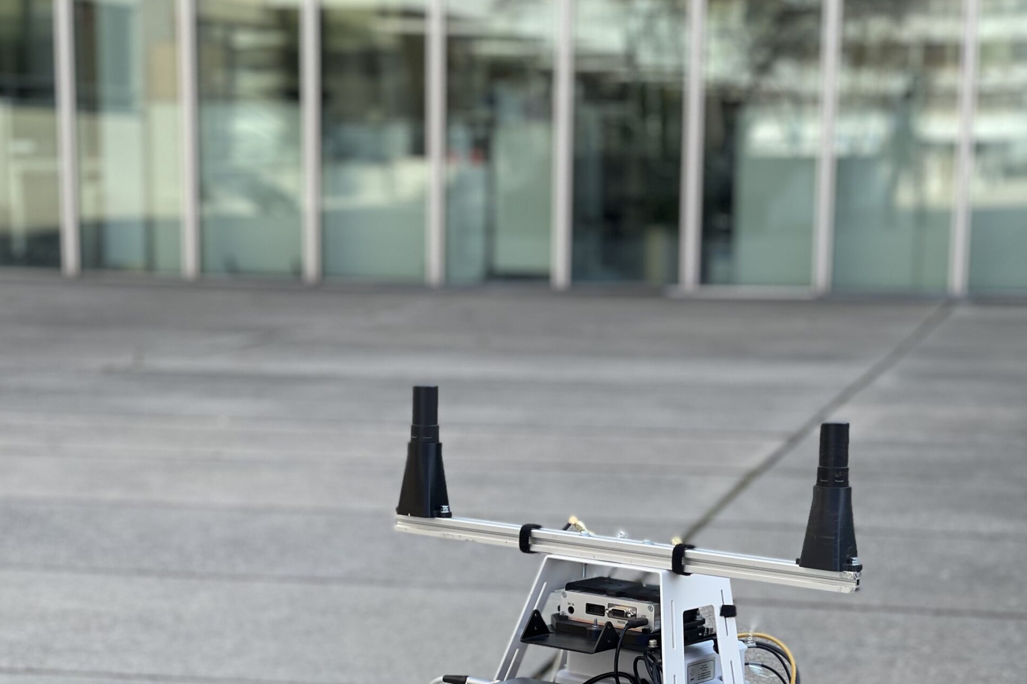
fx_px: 2538
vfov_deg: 15.2
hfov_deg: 22.9
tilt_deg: -9.9
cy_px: 633
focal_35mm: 89
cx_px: 513
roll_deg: -0.4
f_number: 2.2
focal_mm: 7.5
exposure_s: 1/144
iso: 20
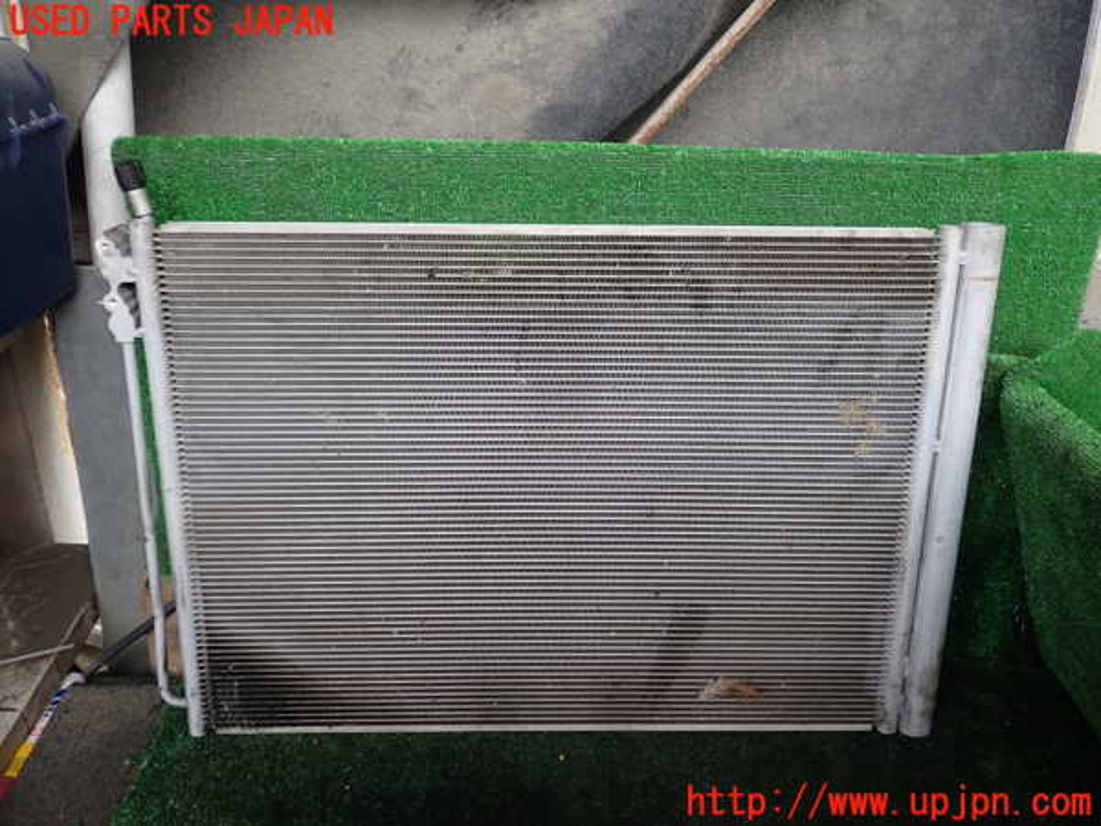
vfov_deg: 46.8
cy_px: 413
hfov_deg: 60.0
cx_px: 550
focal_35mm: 30
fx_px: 954
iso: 100
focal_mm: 5.4
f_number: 2.3
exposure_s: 1/60
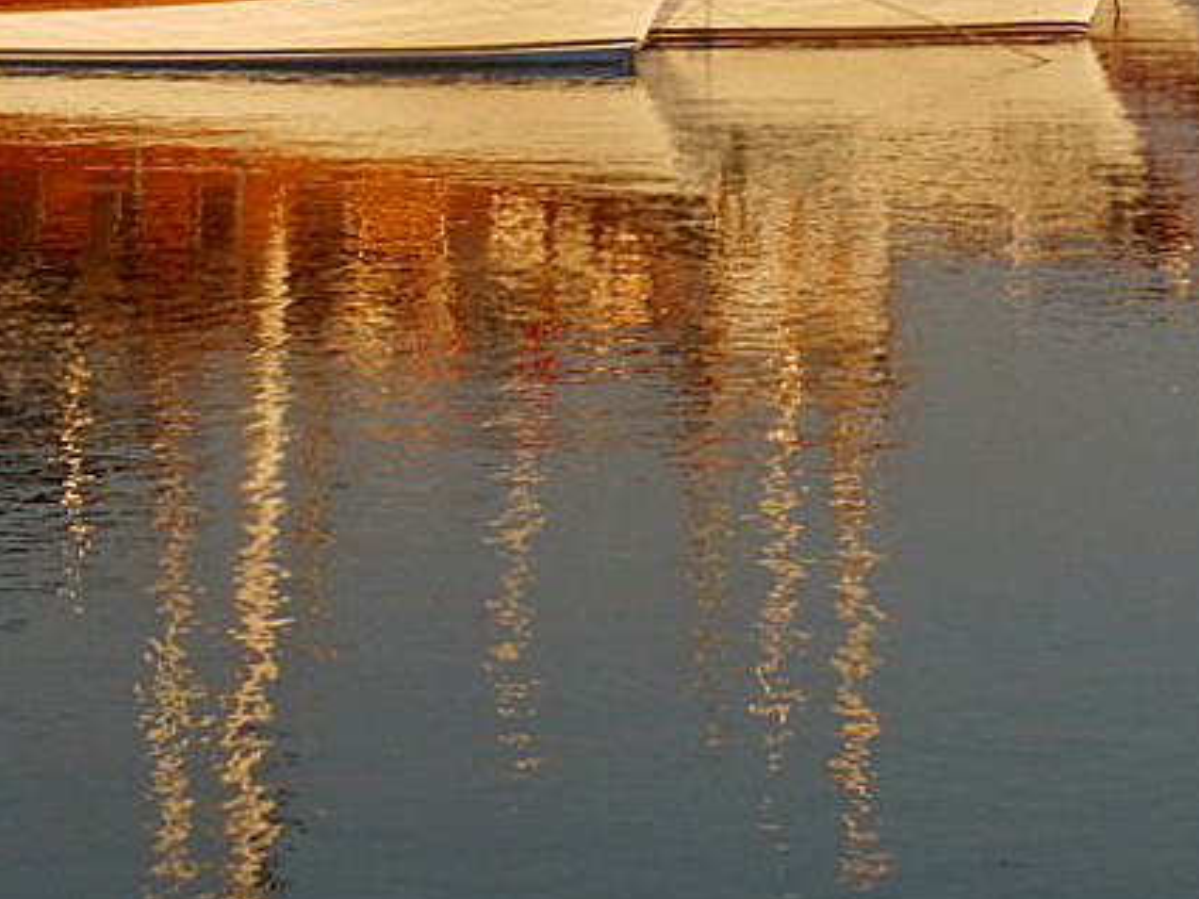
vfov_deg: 7.9
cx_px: -71
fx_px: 6477
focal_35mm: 187
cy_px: -11
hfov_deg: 10.5
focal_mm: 31
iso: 100
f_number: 9
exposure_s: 1/200
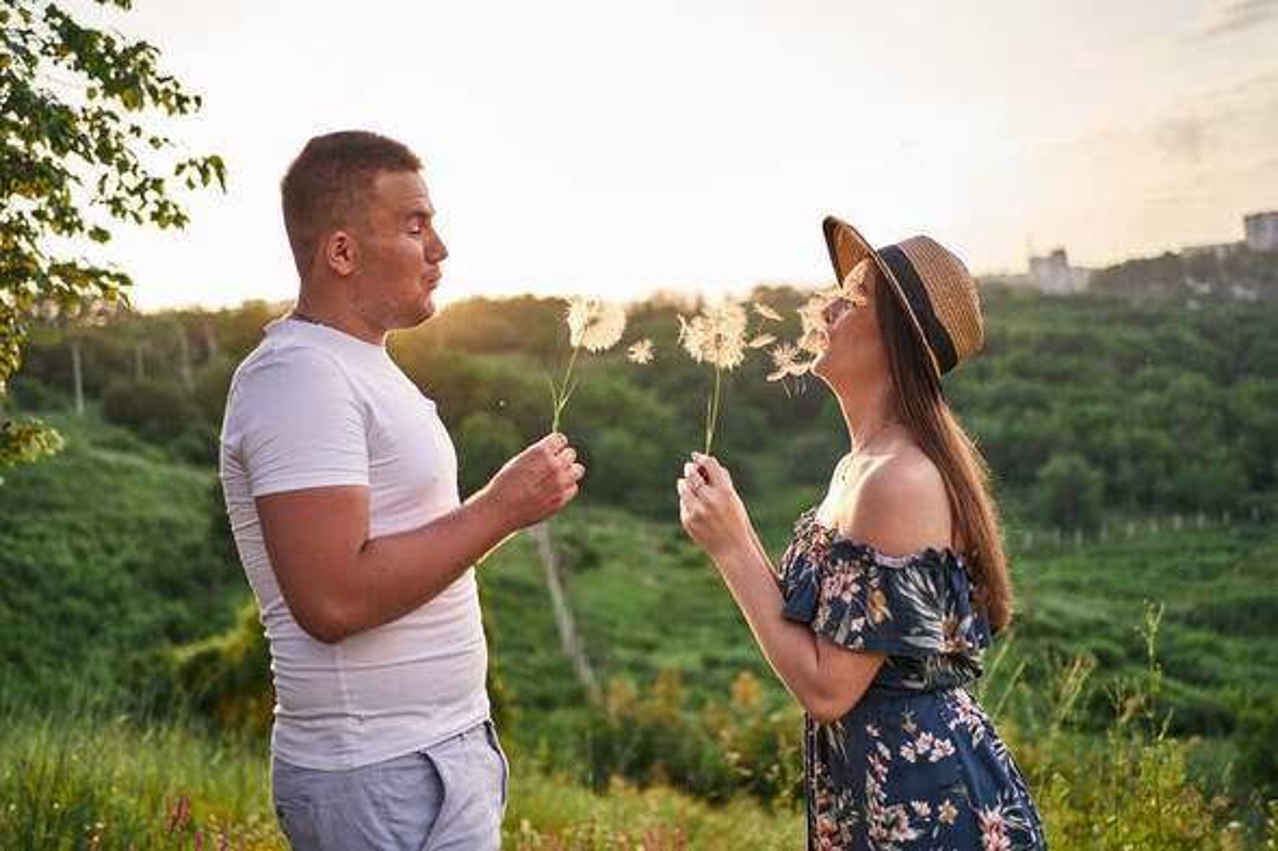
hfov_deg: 54.4
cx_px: 639
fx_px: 1242
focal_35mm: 35
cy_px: 426
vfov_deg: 37.8
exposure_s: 1/1250
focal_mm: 35
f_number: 1.8
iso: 200
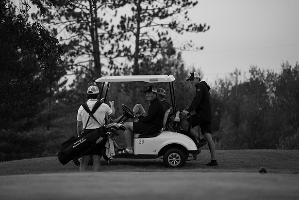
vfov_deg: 9.2
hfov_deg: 13.7
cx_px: 150
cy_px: 100
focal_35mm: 150
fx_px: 1246
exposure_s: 1/1250
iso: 500
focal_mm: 150
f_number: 2.8
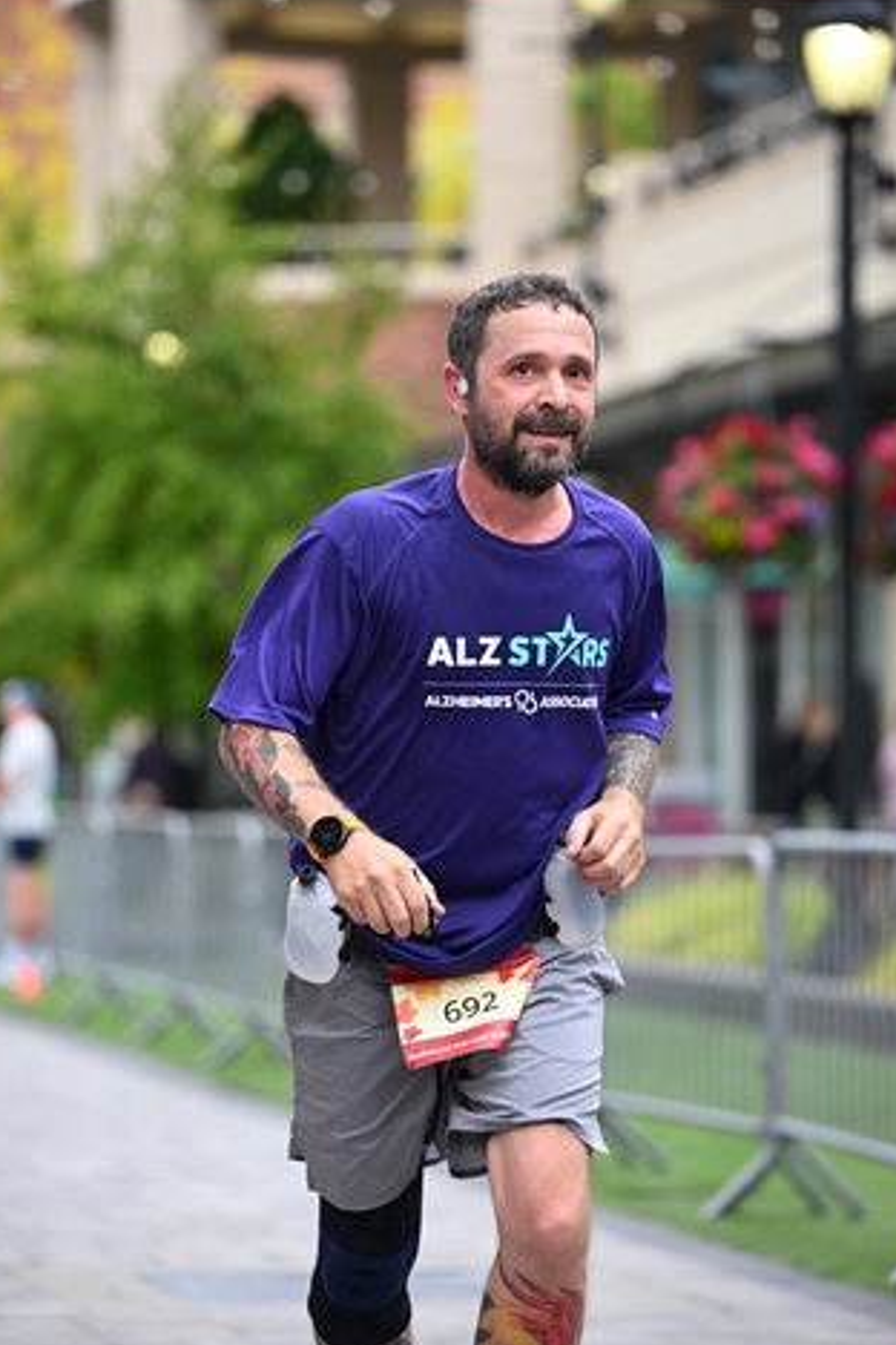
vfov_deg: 14.0
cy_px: 664
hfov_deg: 9.3
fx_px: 5488
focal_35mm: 147
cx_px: 444
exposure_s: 1/2000
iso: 640
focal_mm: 125
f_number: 2.8
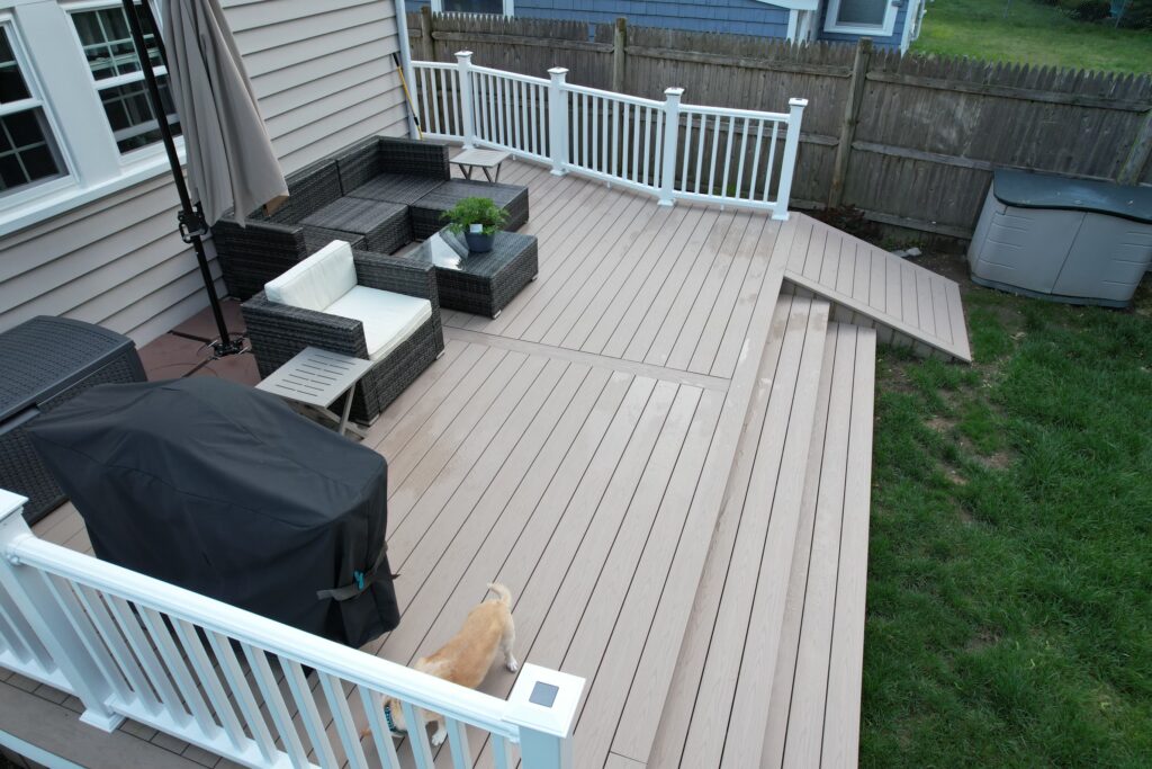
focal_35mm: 22
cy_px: 384
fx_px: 704
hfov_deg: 78.6
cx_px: 576
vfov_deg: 57.2
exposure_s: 1/80
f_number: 2.8
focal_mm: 8.38
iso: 110
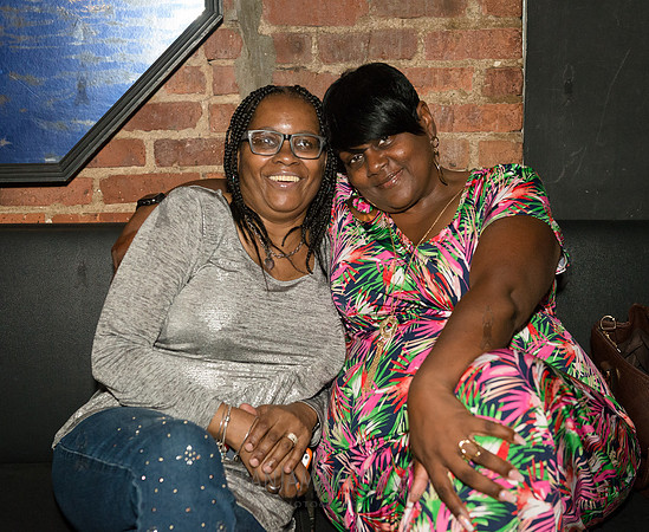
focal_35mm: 51
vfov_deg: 29.9
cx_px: 320
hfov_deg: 36.1
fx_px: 997
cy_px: 266
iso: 3200
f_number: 4
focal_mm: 45
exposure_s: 1/250
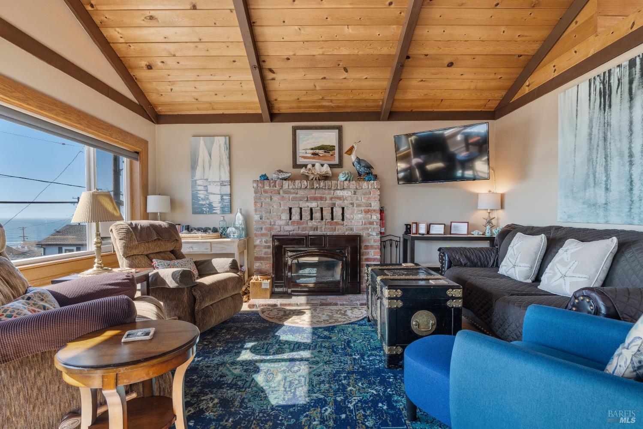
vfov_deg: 67.4
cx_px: 322
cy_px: 214
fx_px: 321
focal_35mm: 18
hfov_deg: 90.0
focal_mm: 18
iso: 320
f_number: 8
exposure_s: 1/15
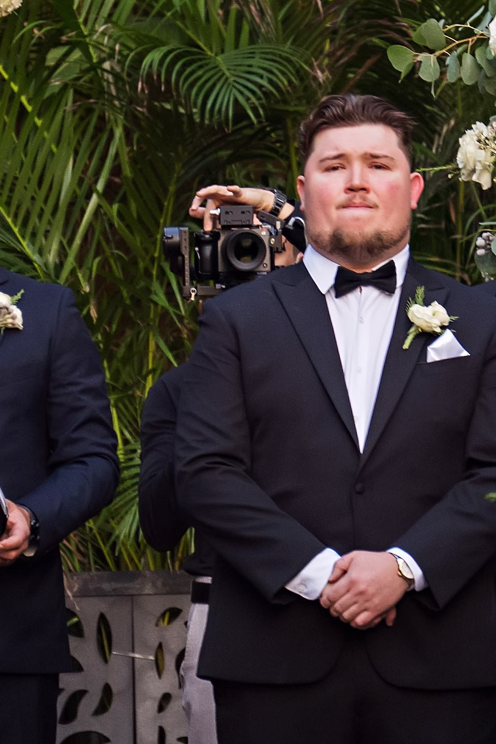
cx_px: 369
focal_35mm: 640
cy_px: 289
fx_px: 13232
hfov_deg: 2.1
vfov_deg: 3.2
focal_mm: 210
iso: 1000
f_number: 6.3
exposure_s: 1/160
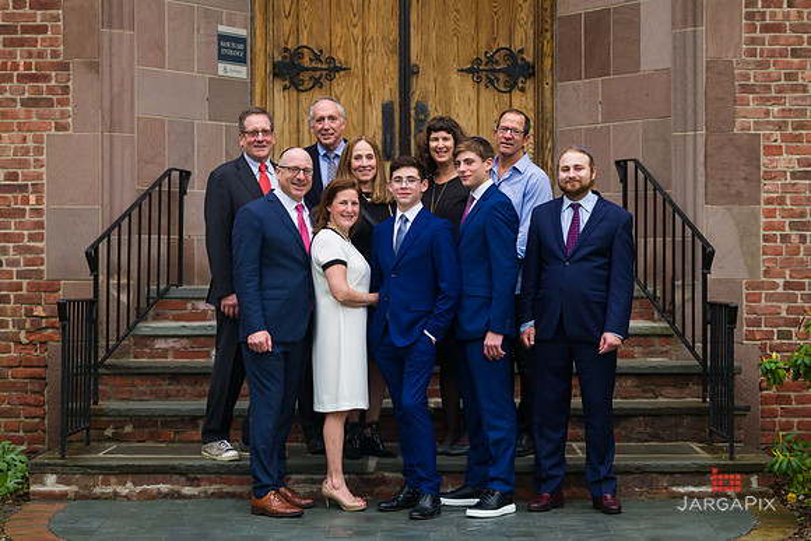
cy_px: 267
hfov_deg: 21.2
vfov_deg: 14.2
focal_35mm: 96
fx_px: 2167
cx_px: 406
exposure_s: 1/320
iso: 400
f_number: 4
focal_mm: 92
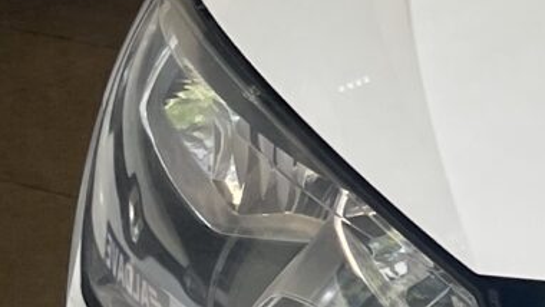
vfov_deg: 6.4
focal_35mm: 191
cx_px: 1444
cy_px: 240
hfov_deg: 9.6
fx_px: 2761
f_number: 1.6
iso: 32
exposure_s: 1/119
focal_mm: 4.2
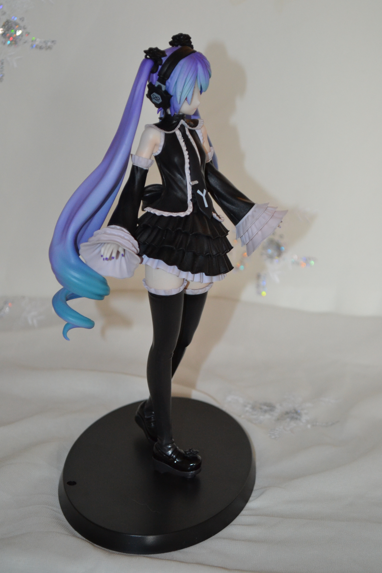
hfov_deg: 16.6
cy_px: 286
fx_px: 1313
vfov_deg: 24.6
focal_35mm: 82
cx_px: 191
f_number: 5.6
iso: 1250
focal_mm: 55
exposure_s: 1/60
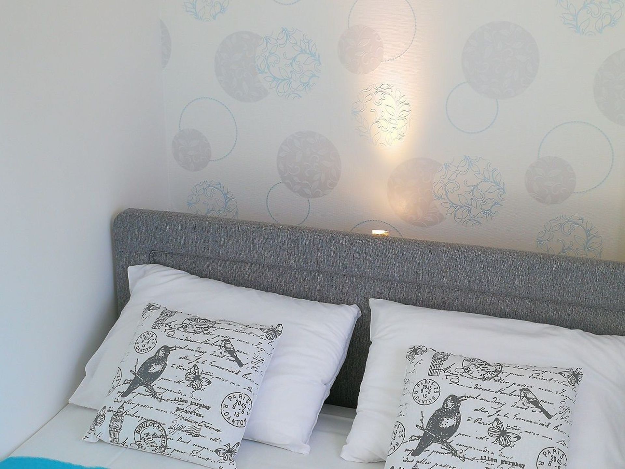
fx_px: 867
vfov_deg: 30.3
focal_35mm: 48
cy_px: 234
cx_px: 312
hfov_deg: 39.7
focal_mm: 3.95
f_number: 2.2
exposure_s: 1/60
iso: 50
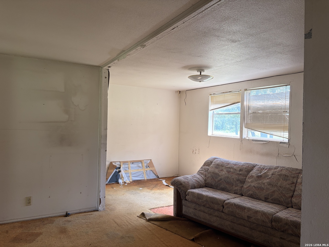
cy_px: 124
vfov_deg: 53.1
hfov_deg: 67.3
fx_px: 247
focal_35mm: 26
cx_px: 164
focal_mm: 5.96
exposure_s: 1/121
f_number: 1.6
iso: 64
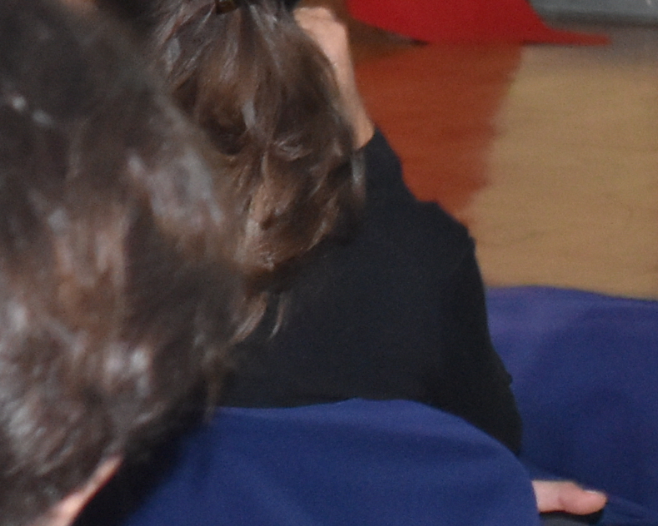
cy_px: -364
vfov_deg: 3.5
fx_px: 8582
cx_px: -881
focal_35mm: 441
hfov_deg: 4.3
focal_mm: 55
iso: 2000
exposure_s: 1/60
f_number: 5.6
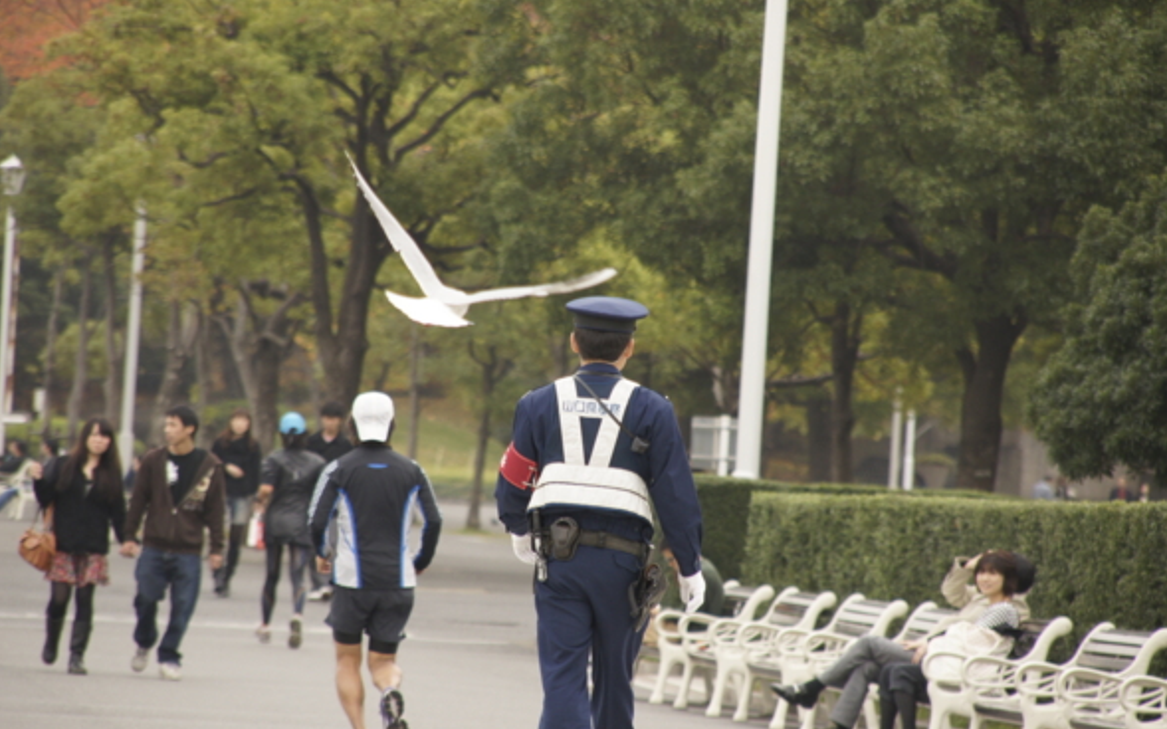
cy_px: 365
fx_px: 9890
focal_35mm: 311
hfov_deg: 6.8
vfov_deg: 4.2
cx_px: 575
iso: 400
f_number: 6.3
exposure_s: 1/320
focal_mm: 200
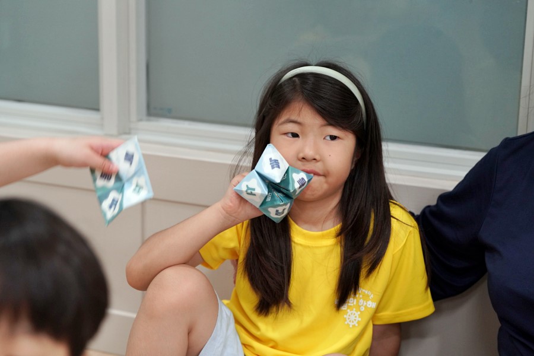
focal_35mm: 70
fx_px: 1038
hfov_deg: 28.8
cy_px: 178
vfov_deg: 19.5
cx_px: 267
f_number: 4
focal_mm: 70
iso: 2000
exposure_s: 1/160
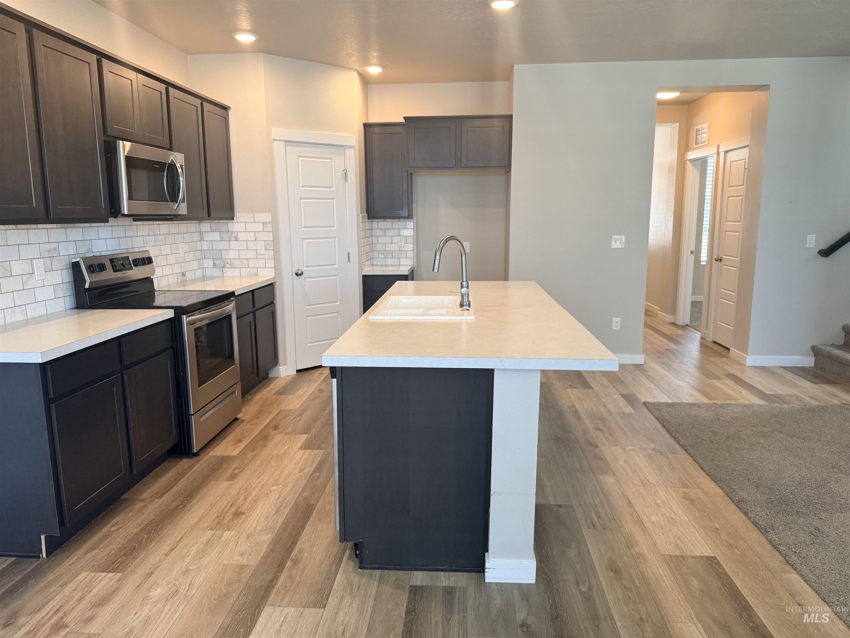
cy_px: 319
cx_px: 425
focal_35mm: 24
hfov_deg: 71.6
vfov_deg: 56.8
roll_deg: -0.2
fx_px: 589
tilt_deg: -9.5
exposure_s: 1/120
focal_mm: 6.76
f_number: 1.78
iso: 200
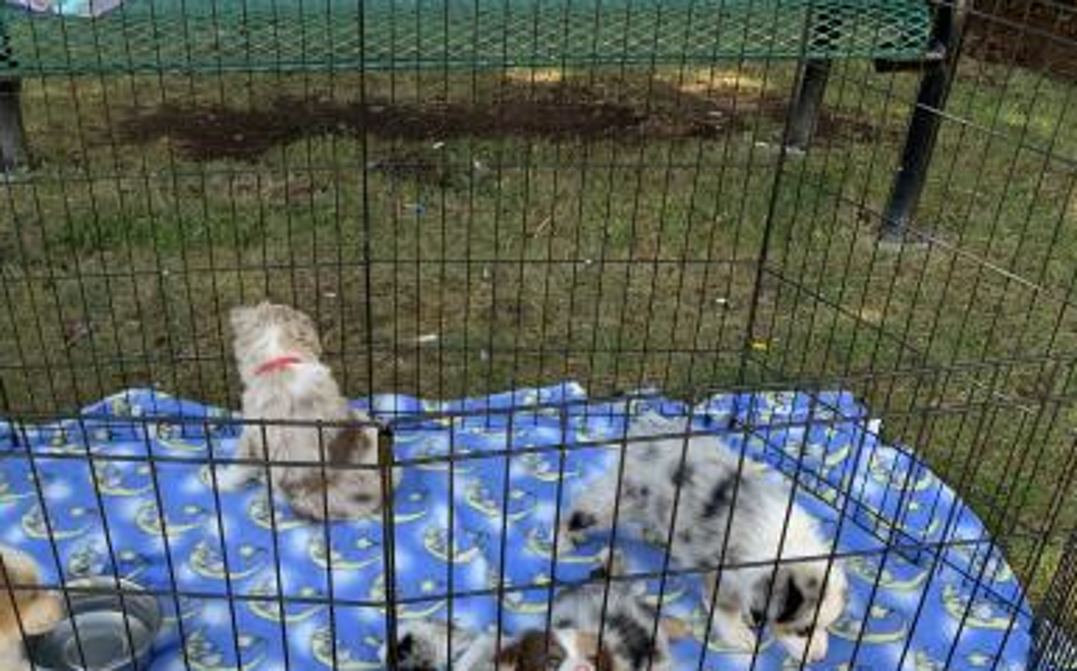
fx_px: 1261
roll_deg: -0.4
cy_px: 621
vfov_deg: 28.5
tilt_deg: -40.0
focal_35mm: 43
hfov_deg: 45.6
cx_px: 369
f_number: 1.8
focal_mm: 4.25
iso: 25
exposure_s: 1/280
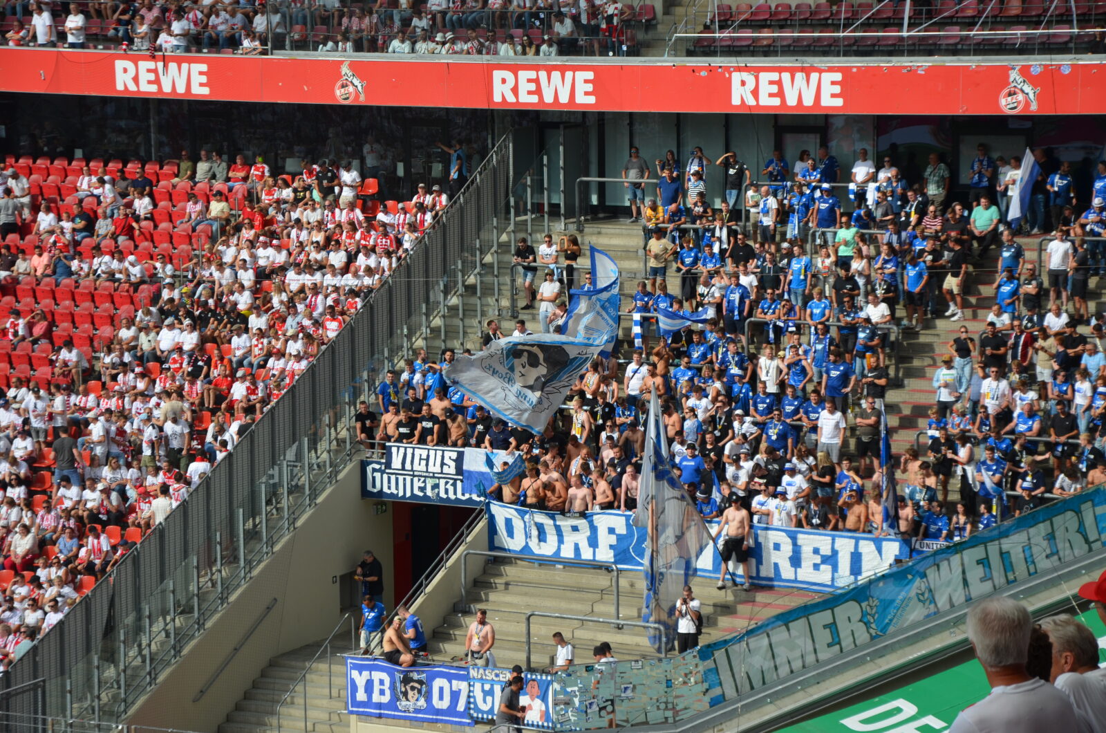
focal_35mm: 105
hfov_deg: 19.5
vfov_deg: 13.0
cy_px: 366
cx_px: 553
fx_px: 3219
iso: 200
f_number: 6.3
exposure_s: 1/640
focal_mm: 70
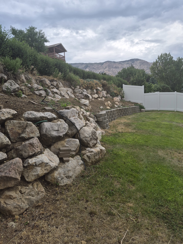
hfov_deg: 58.9
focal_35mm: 23
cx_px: 92
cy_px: 122
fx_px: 162
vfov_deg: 73.9
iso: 80
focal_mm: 5.4
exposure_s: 1/2064
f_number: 1.8
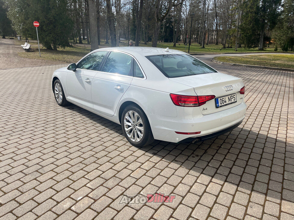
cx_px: 147
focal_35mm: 26
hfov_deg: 67.3
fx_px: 221
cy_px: 110
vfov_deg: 53.1
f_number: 1.6
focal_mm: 5.1
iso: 50
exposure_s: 1/3135
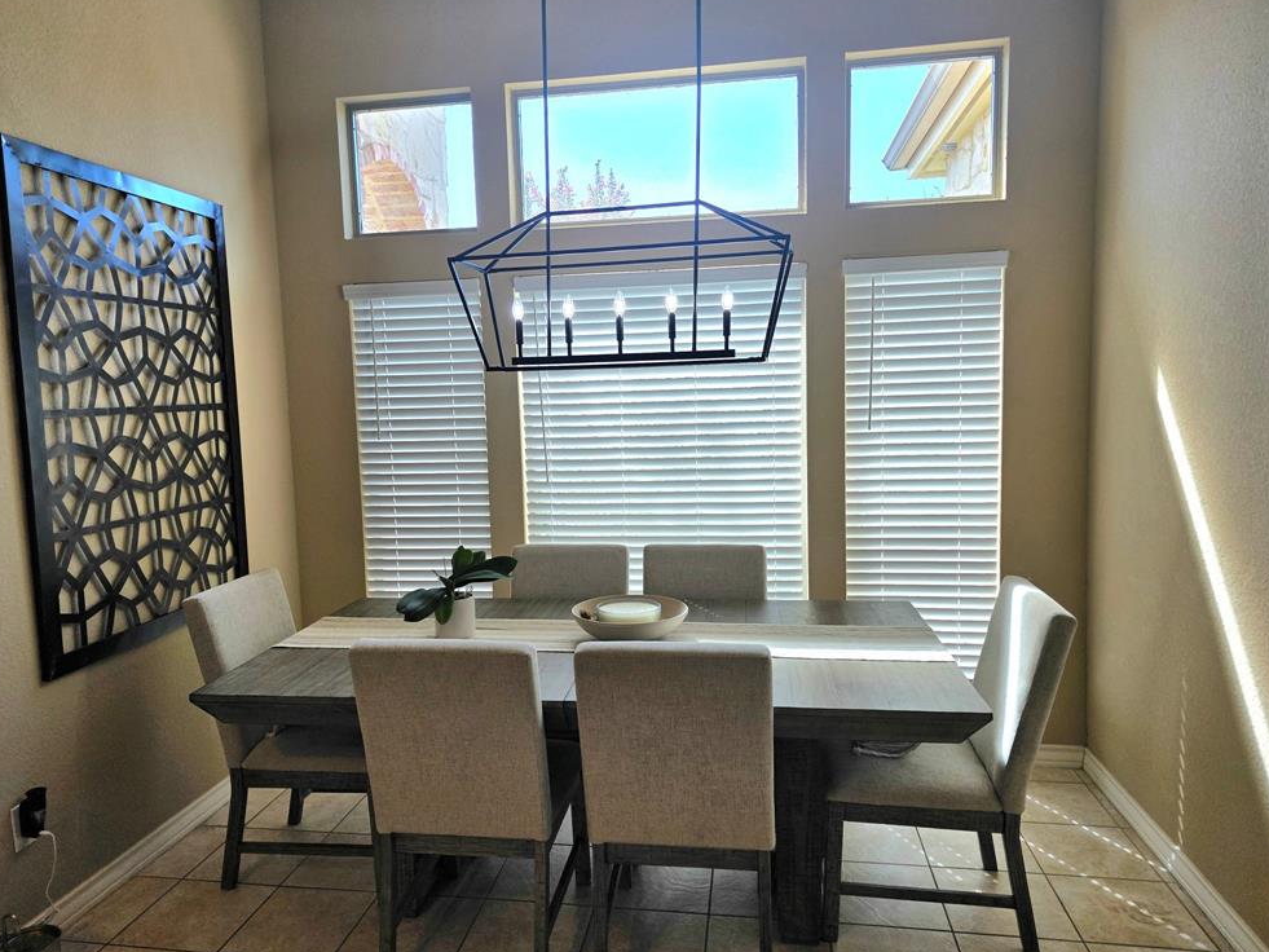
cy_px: 459
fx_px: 880
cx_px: 621
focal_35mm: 24
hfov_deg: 71.6
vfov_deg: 56.8
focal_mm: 6.3
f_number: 1.7
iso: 20
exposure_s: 1/120
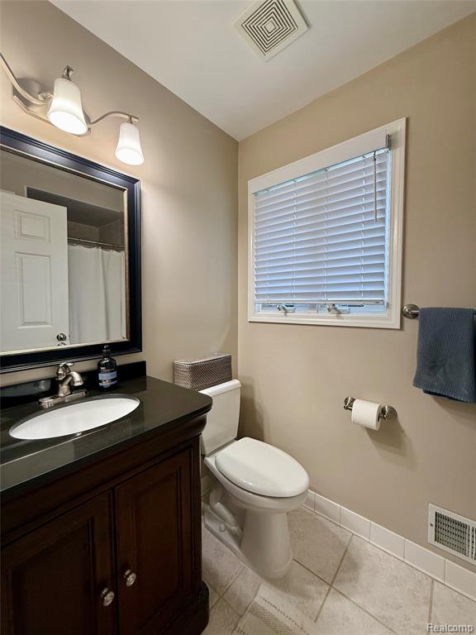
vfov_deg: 102.1
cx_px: 238
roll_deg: +0.2
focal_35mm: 14
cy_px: 318
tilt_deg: -2.3
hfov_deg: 85.7
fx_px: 257
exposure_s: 1/120
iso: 160
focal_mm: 2.22
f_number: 2.2
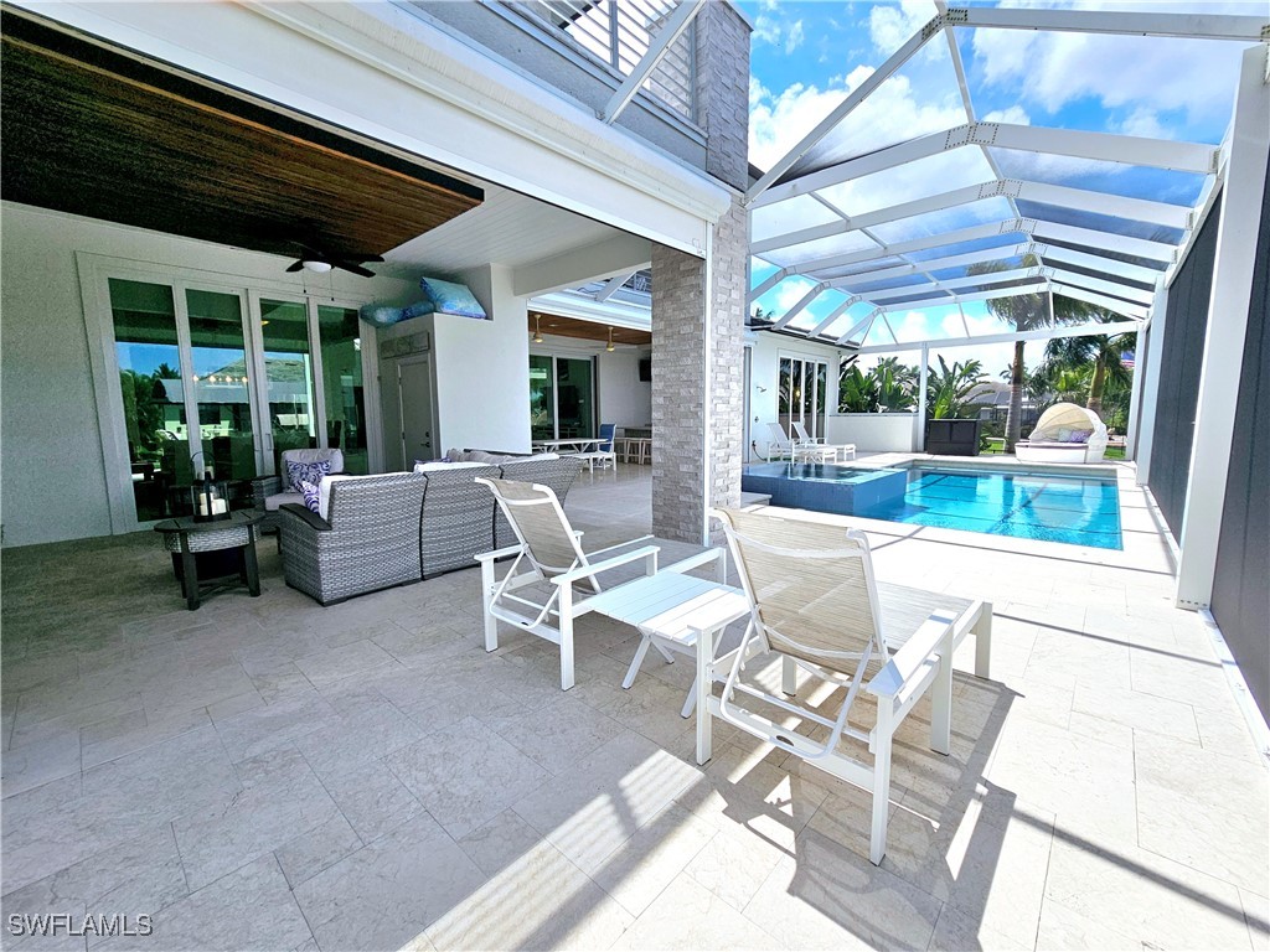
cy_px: 476
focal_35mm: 13
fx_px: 477
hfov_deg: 106.2
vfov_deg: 89.9
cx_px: 635
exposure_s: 1/2500
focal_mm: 2.2
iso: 50
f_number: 2.2
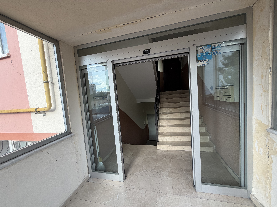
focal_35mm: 14
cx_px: 138
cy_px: 104
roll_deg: +5.3
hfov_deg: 102.1
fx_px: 112
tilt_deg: -4.4
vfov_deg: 85.7
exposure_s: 1/100
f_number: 2.2
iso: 32
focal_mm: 2.22
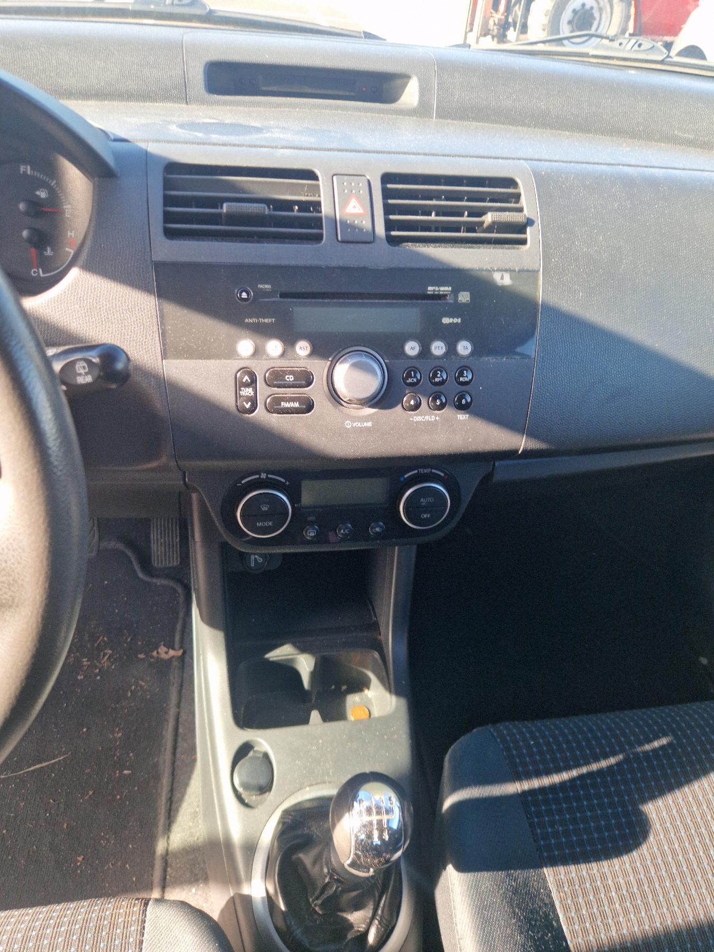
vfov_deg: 73.9
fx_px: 633
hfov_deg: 58.9
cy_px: 476
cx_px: 357
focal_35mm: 23
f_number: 1.8
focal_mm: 5.4
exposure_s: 1/100
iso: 50
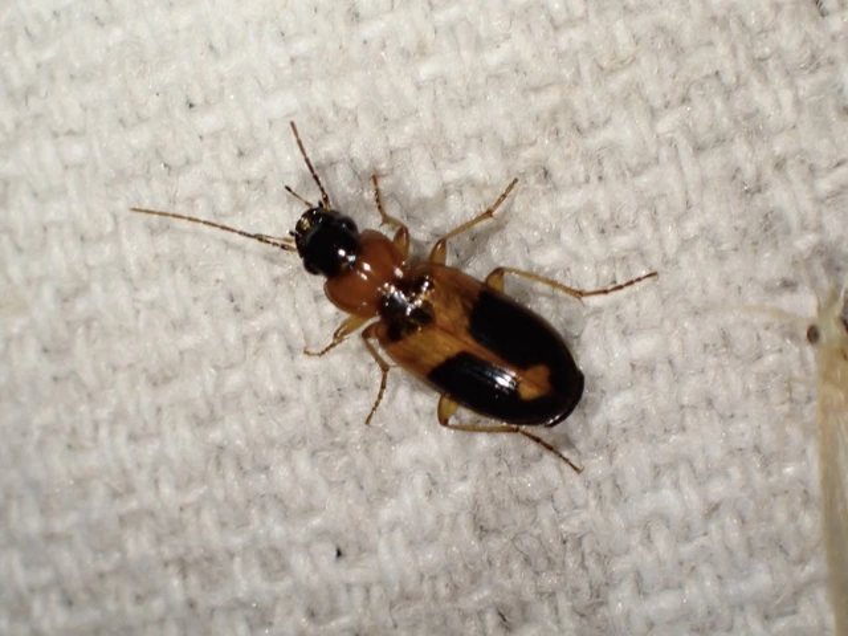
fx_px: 2450
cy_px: 318
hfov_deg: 19.6
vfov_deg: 14.8
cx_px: 424
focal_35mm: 100
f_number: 4.9
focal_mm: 18
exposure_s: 1/160
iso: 500
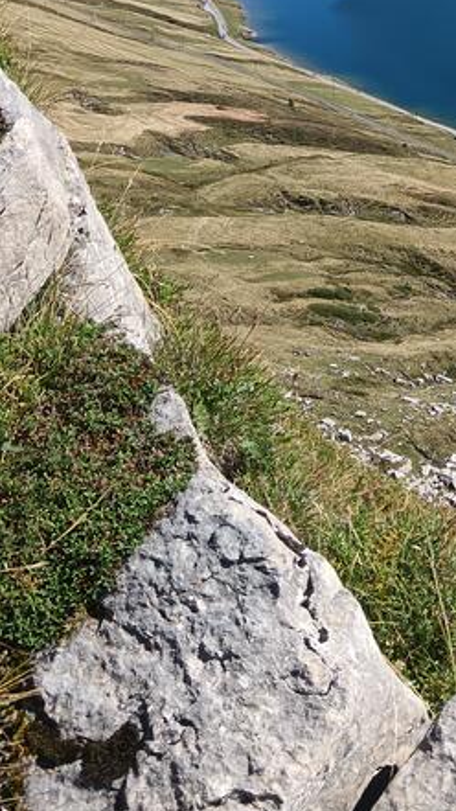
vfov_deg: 31.2
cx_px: 513
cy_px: 68
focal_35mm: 64
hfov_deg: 18.1
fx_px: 1376
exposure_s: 1/693
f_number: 1.9
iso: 100
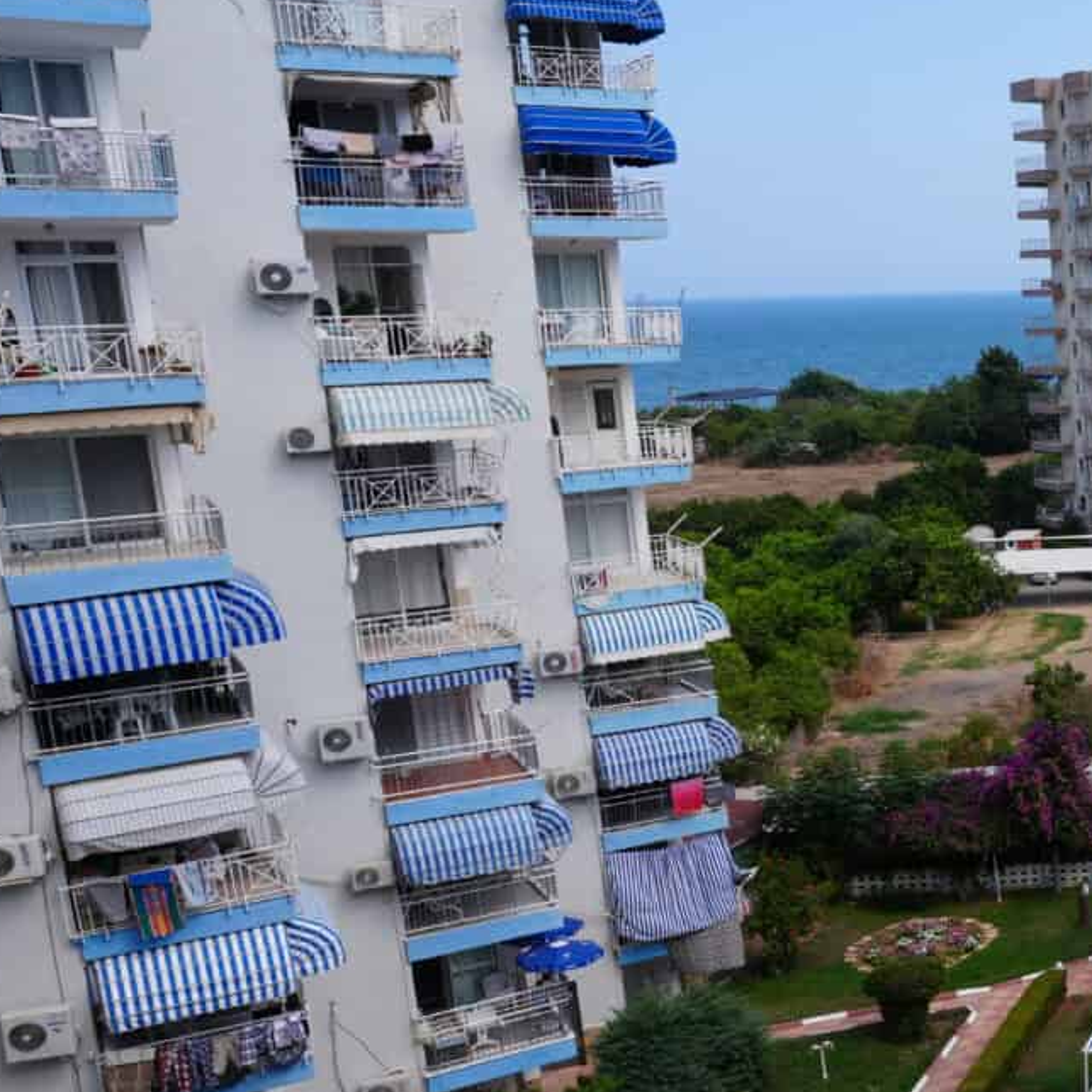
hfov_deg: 28.1
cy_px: 621
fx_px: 1642
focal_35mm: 46
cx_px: 1523
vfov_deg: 36.7
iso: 100
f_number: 9
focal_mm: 17
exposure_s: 1/125
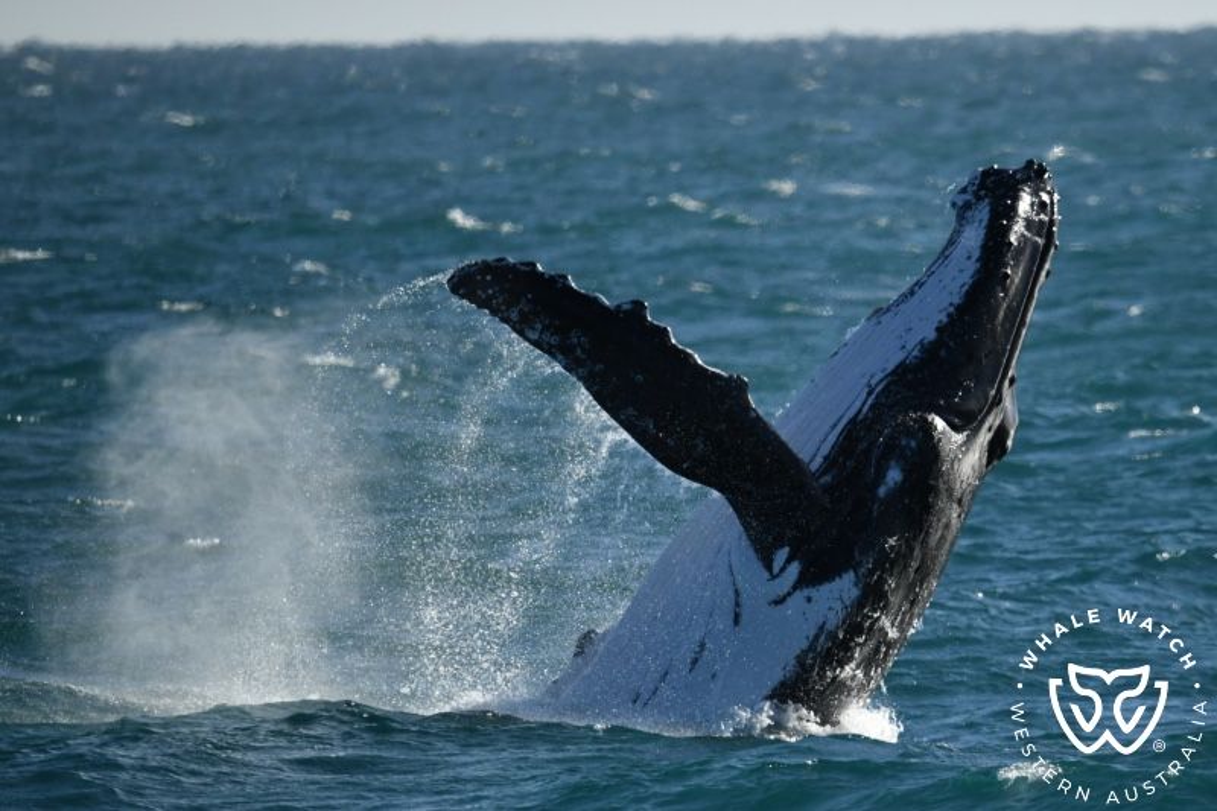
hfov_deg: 3.4
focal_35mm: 600
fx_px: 20278
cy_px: 406
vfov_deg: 2.3
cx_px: 608
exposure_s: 1/8000
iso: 1100
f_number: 6.3
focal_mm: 600
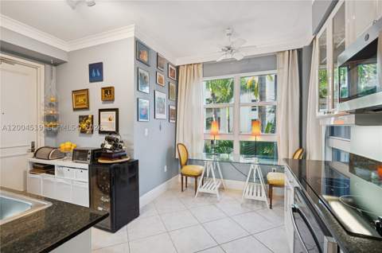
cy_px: 126
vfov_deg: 73.5
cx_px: 191
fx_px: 169
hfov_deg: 96.8
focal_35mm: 16
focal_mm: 16
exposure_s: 1/6
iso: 250
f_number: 8
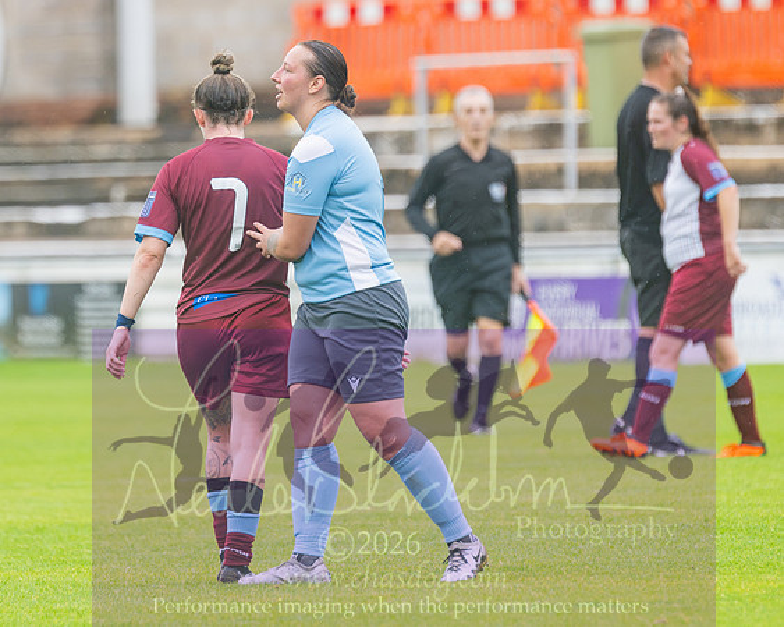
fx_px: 14656
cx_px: 188
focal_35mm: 632
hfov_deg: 3.1
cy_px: 281
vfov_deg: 2.4
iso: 450
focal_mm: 270
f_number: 2.8
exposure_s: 1/1600
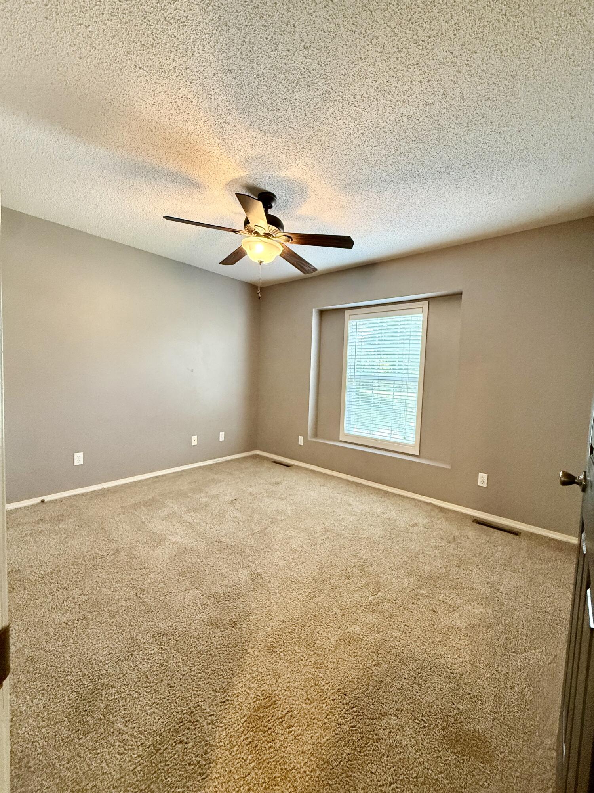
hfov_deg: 85.7
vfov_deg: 102.1
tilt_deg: -3.6
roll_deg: -2.6
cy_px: 396
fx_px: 320
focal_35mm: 14
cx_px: 297
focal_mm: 2.22
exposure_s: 1/120
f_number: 2.2
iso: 500
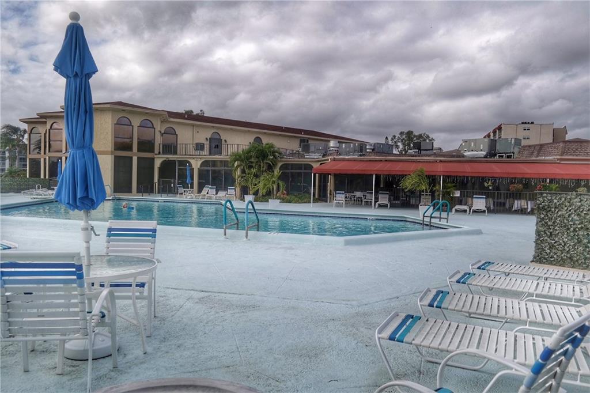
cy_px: 196
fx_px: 442
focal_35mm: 27
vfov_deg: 47.9
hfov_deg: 67.4
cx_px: 295
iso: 100
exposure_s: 1/400
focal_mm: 18
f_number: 7.1
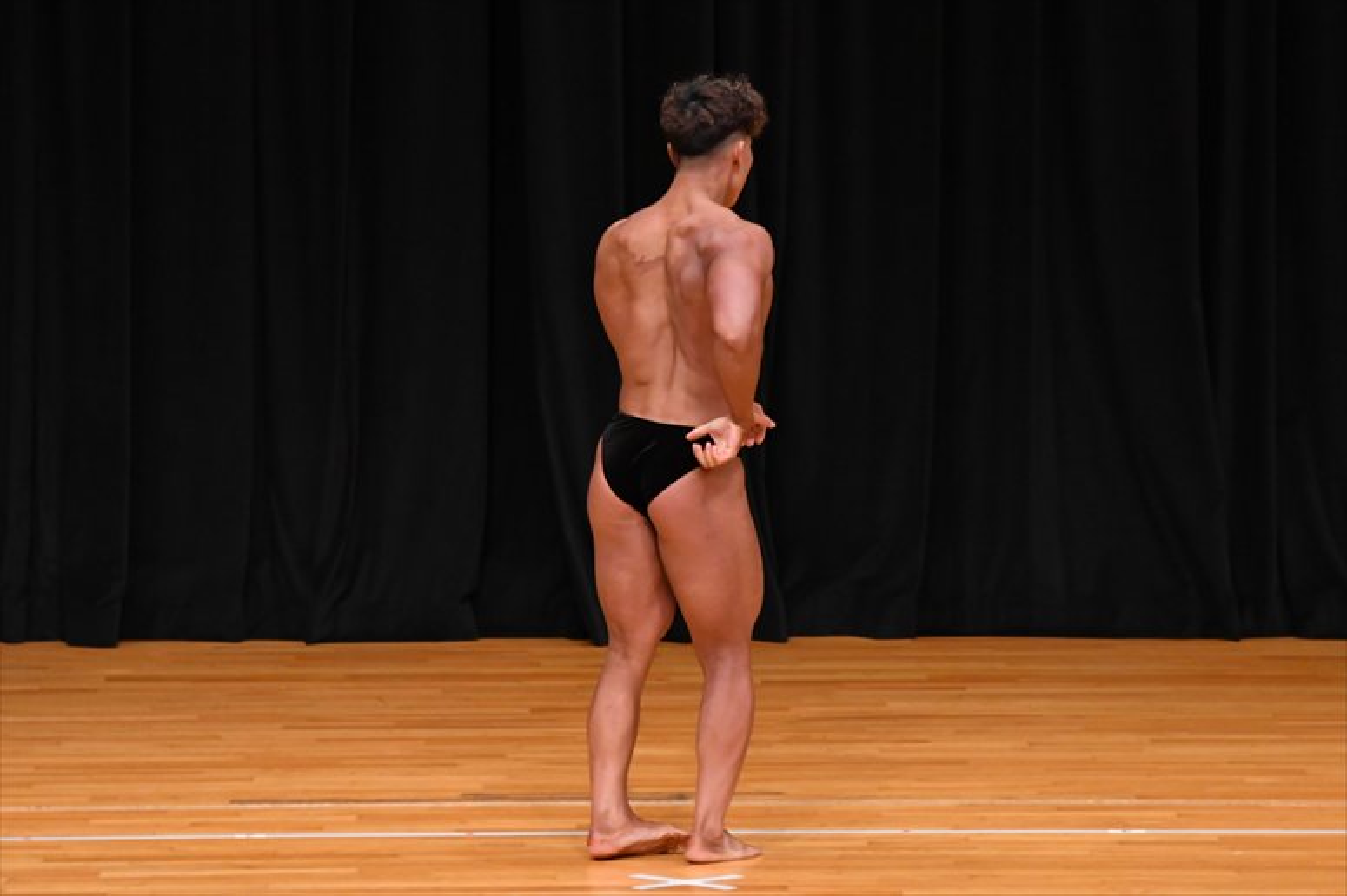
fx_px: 10098
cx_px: 674
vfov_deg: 5.1
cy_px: 448
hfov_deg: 7.6
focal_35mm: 270
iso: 3200
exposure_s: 1/400
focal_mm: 180
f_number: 5.6
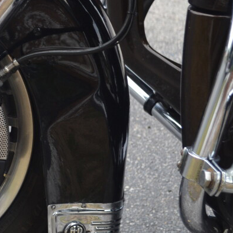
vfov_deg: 10.7
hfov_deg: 10.4
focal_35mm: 163
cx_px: -115
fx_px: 1241
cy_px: 102
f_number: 5.6
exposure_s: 1/125
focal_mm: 42
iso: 280
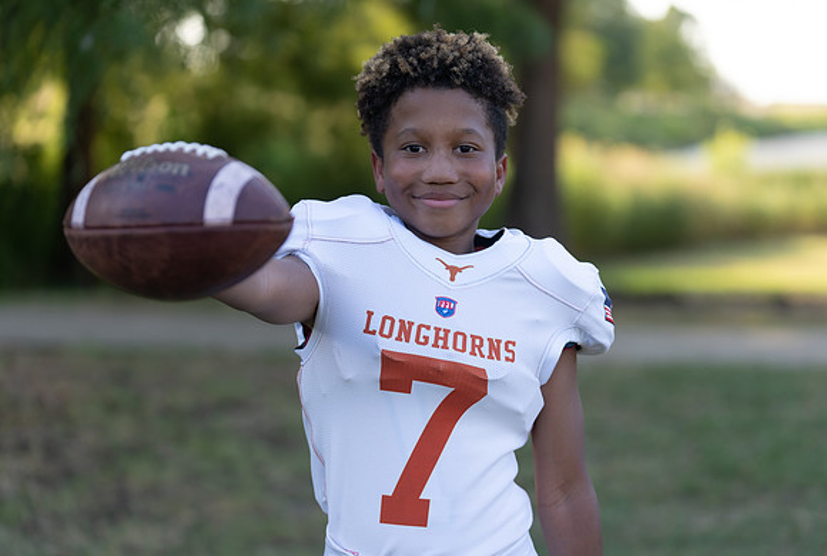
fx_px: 2287
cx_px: 438
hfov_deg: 20.5
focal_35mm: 99
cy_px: 289
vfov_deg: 13.9
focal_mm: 94
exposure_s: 1/400
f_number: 2.8
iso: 160
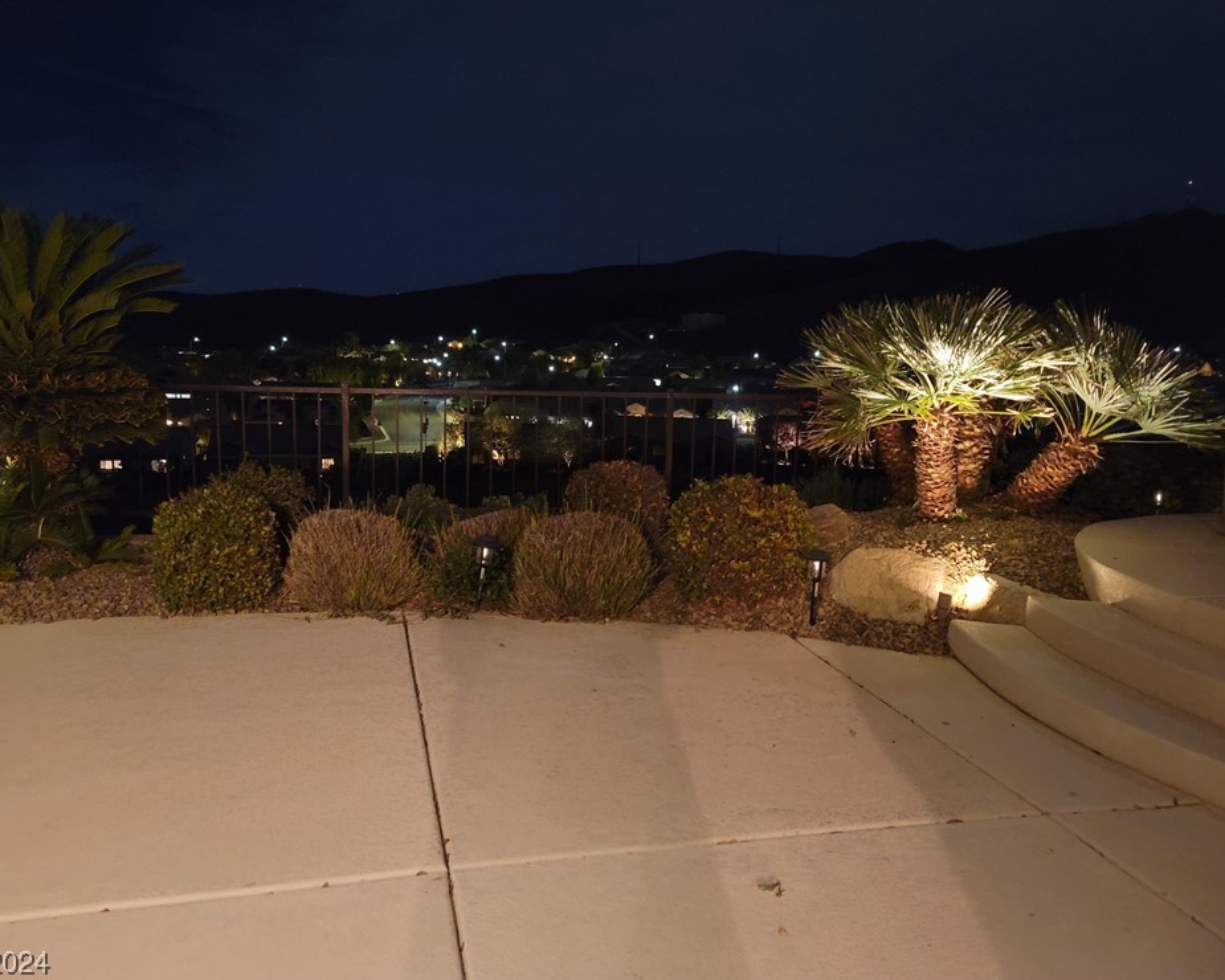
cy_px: 483
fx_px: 979
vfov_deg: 53.2
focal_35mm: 27
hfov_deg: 64.1
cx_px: 593
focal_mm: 7
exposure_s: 1/11
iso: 1250
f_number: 1.8
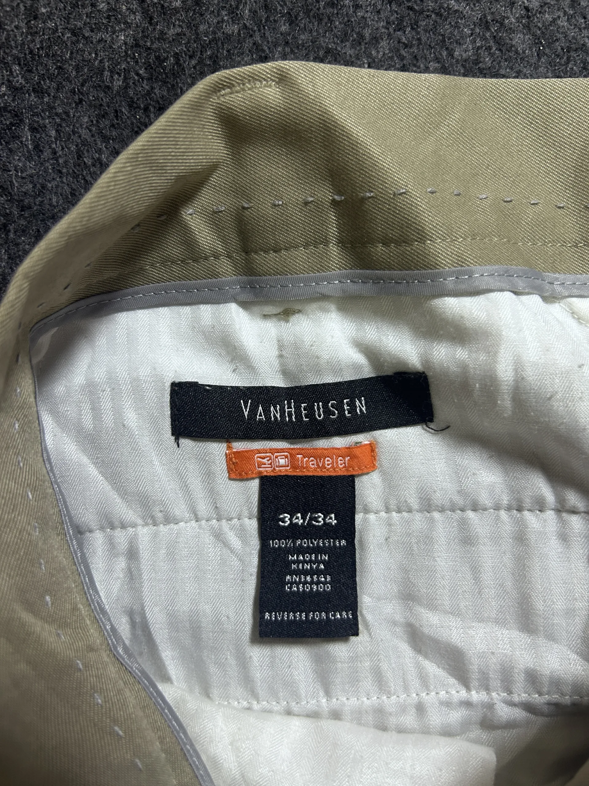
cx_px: 294
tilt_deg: -62.0
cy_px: 393
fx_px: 590
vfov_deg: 67.3
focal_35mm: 26
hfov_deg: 53.1
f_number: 1.5
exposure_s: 1/50
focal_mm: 5.7
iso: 160
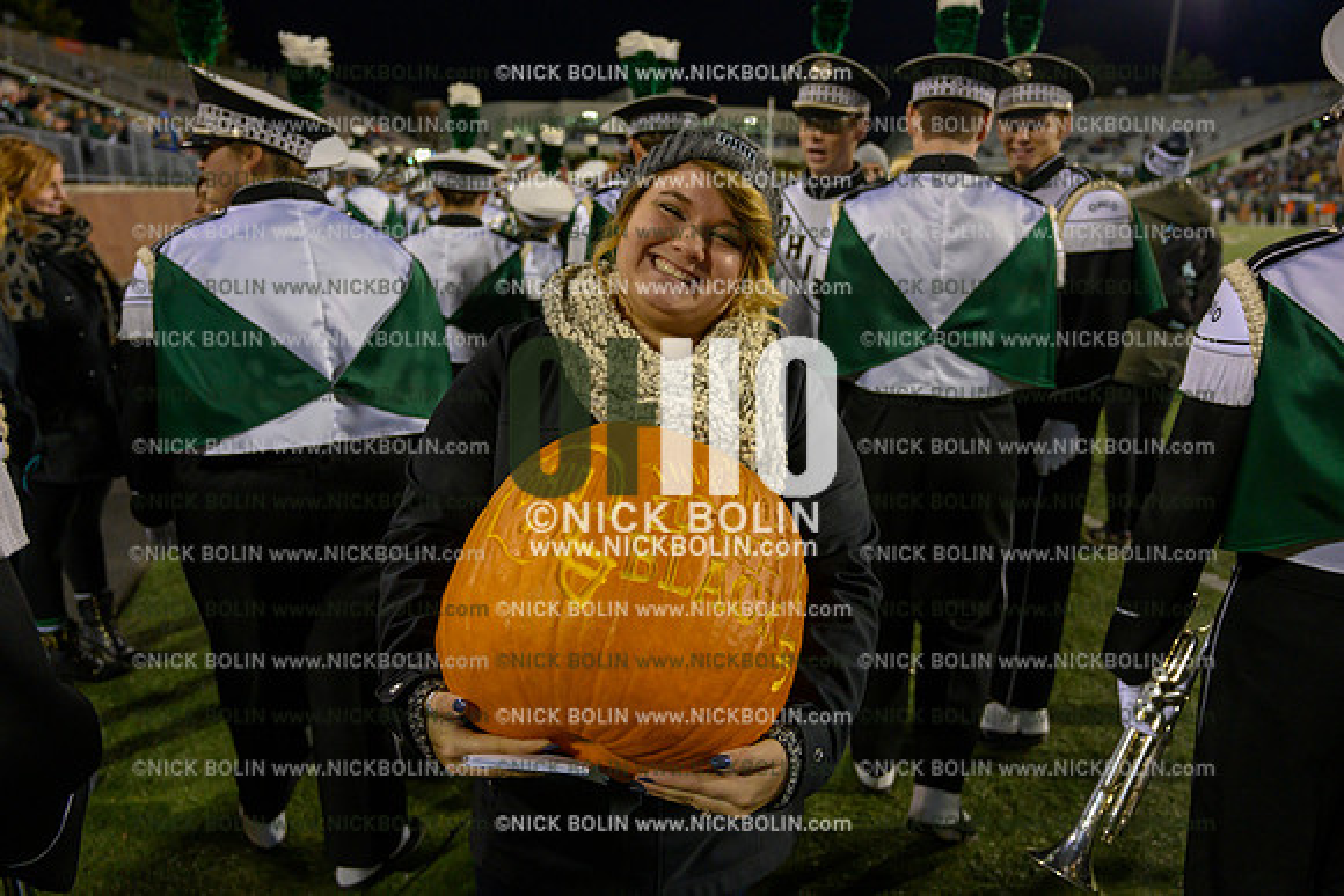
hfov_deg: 66.4
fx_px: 1027
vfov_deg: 47.2
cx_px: 672
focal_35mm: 28
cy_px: 448
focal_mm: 27.5
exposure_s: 1/500
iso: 5000
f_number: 4
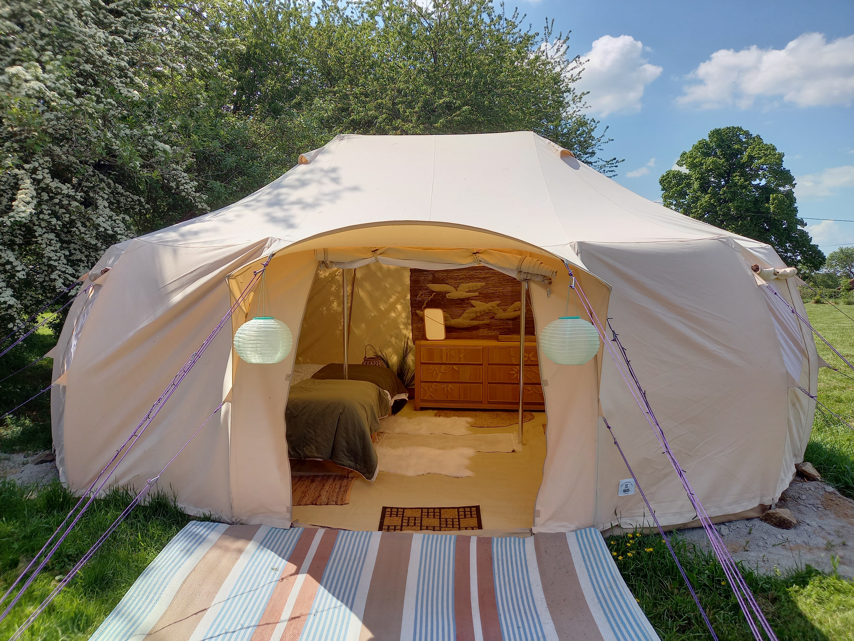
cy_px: 320
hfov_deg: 69.4
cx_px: 427
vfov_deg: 54.9
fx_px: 617
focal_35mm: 25
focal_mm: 4.65
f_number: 1.8
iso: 50
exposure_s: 1/996
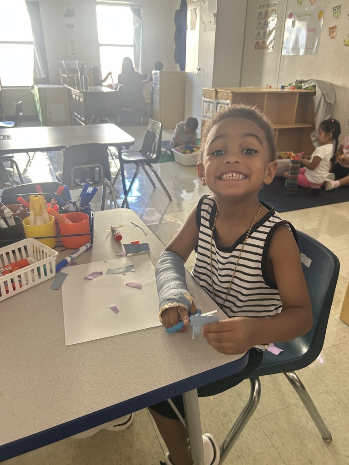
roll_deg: -0.2
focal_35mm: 26
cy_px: 232
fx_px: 350
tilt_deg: -25.2
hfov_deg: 53.1
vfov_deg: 67.3
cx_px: 174
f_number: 1.5
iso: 200
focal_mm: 5.7
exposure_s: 1/60
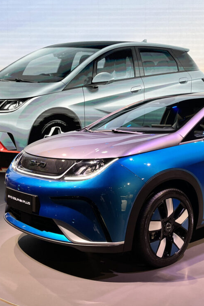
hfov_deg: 42.0
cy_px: 147
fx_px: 263
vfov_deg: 60.3
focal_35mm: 31
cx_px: 130
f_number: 1.6
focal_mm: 5.1
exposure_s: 1/120
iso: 64
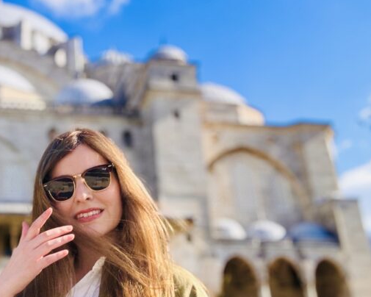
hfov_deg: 37.4
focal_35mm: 48
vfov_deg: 31.4
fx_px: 527
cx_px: 73
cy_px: 129
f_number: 1.9
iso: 25
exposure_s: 1/947
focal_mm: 2.69
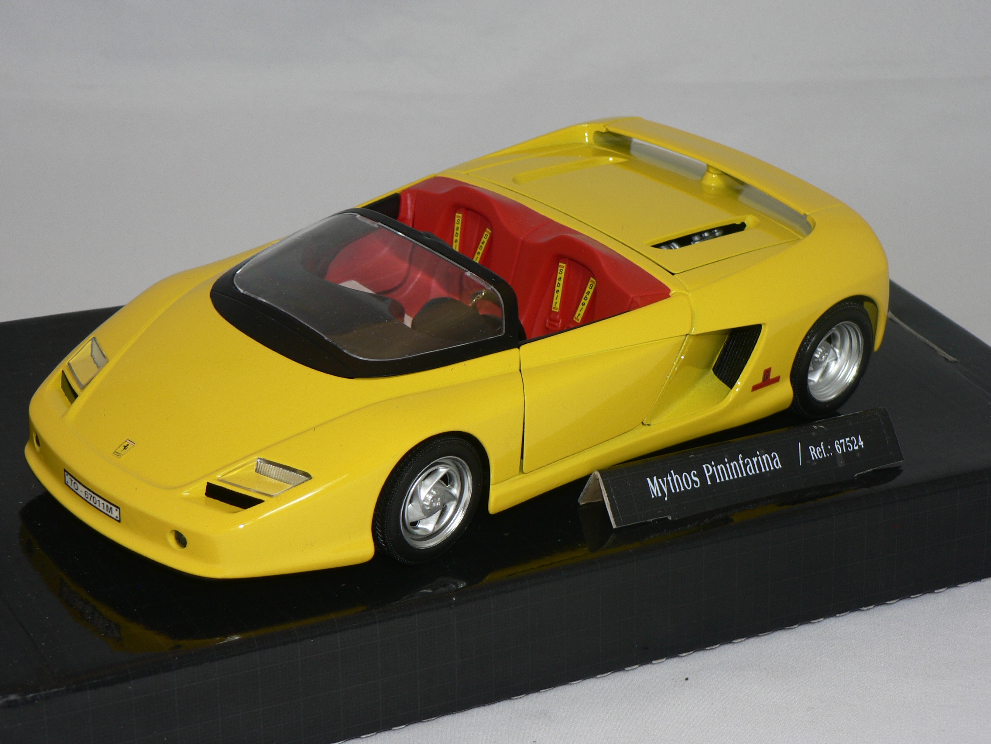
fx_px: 2348
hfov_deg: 23.8
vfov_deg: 18.0
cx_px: 496
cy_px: 372
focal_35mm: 82
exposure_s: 1/60
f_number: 3.2
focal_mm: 13.7
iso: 80
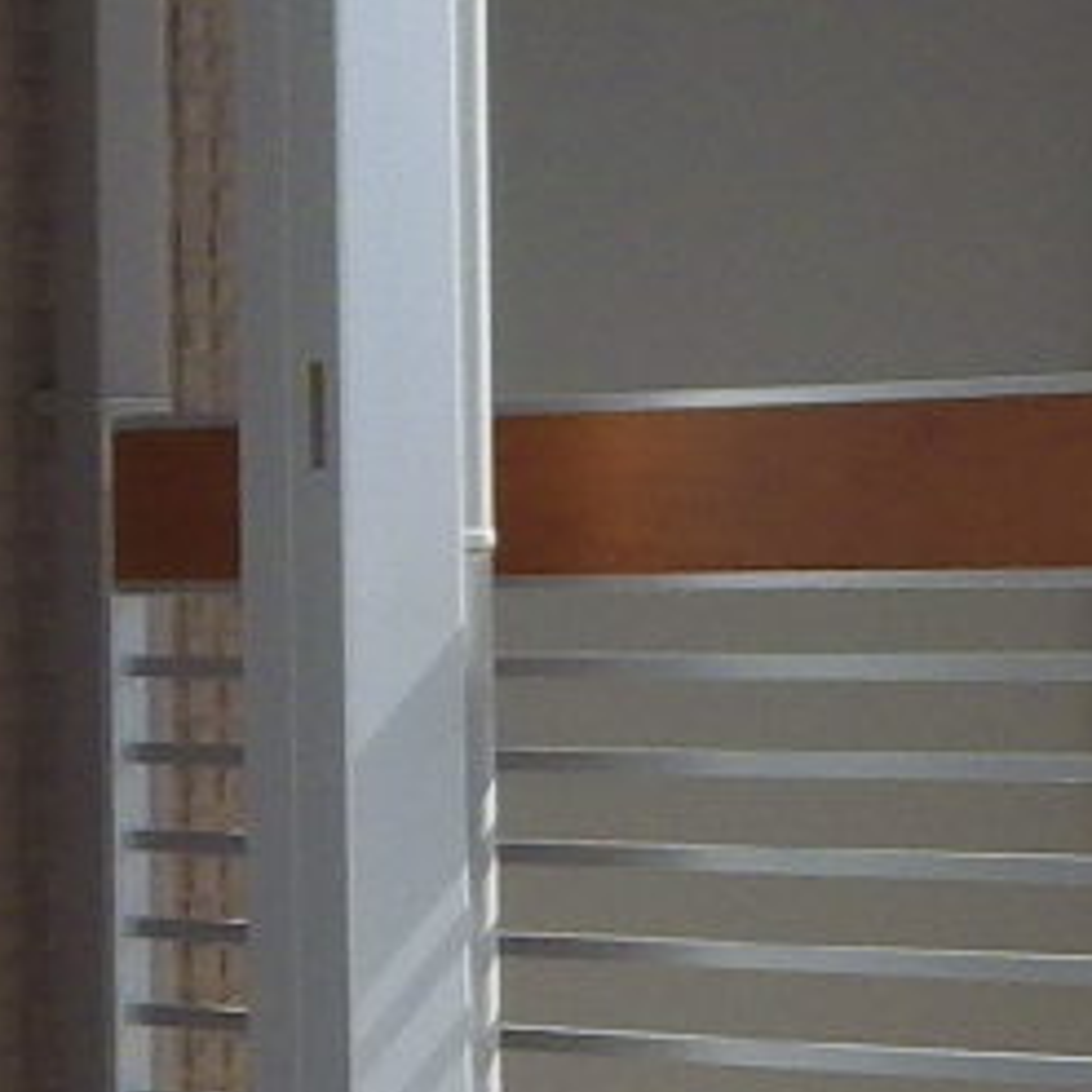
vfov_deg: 9.6
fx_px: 6531
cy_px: 597
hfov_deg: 9.2
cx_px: 1746
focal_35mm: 183
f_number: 3.1
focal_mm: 4.4
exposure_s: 1/1250
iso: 100
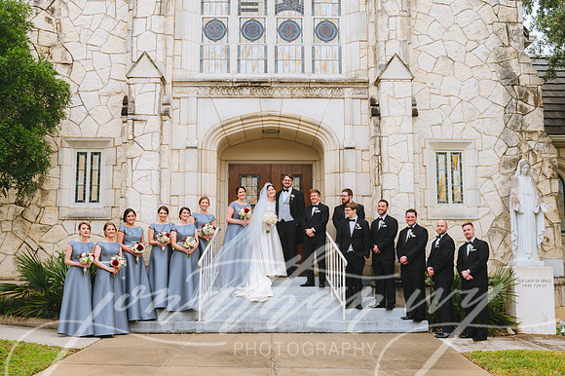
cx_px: 281
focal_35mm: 41
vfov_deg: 33.0
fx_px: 636
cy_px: 182
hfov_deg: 47.9
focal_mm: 32
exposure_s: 1/800
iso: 250
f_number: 4
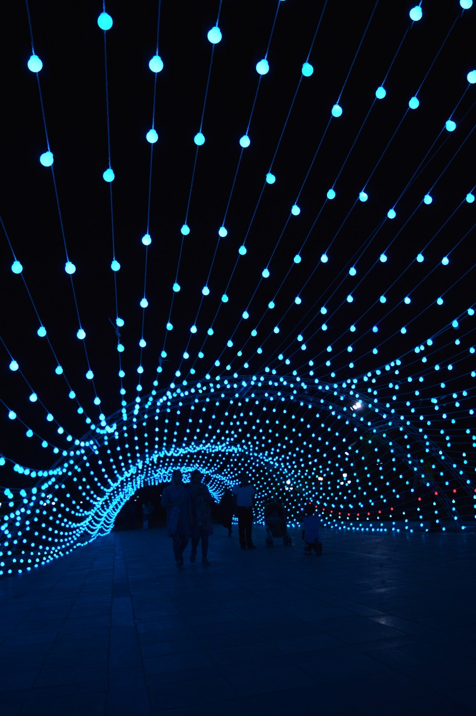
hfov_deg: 47.9
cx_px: 238
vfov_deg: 67.4
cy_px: 358
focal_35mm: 27
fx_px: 536
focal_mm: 18
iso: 360
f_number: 3.5
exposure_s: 1/30
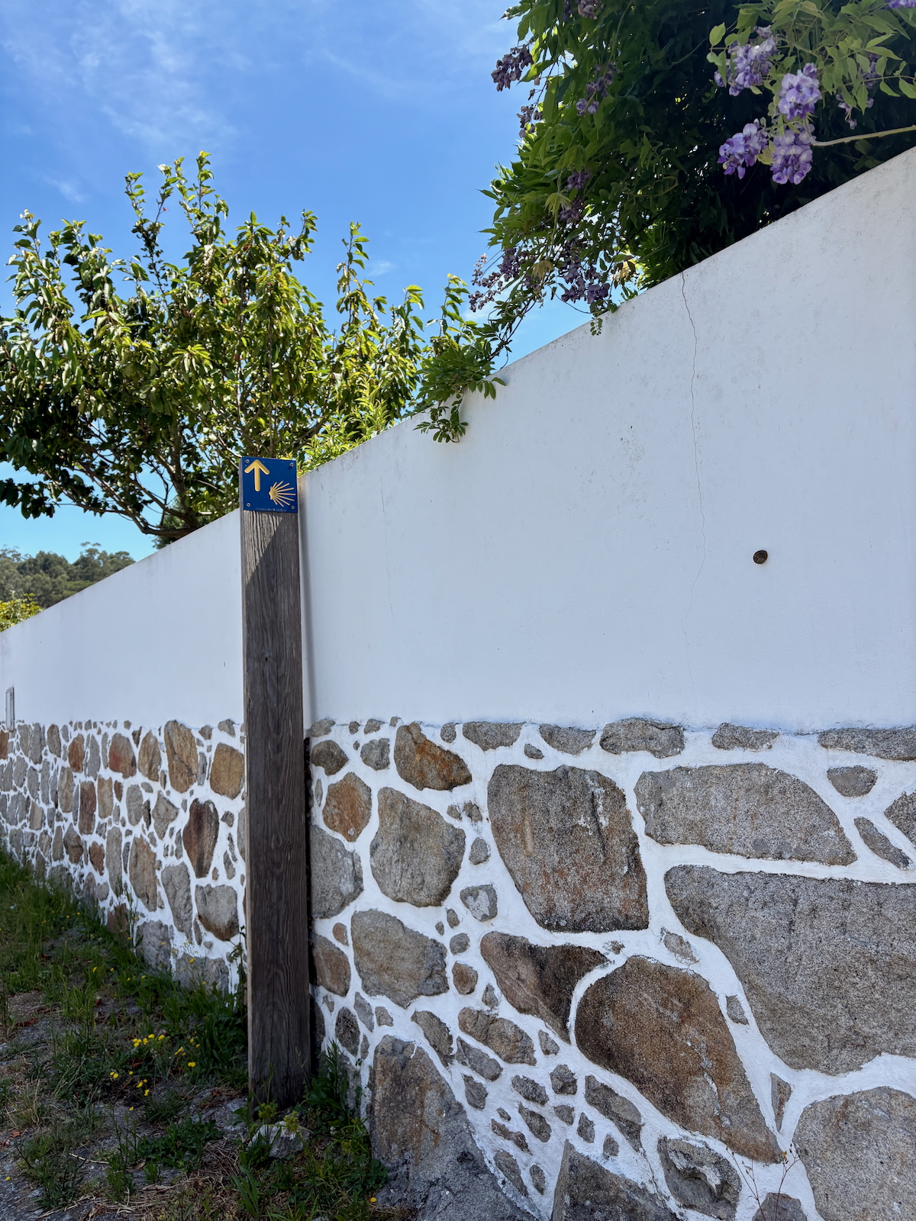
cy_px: 610
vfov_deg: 67.3
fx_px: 917
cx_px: 458
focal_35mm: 26
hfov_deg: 53.1
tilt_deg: +5.5
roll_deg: +3.5
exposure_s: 1/1751
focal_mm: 5.96
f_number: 1.6
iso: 50
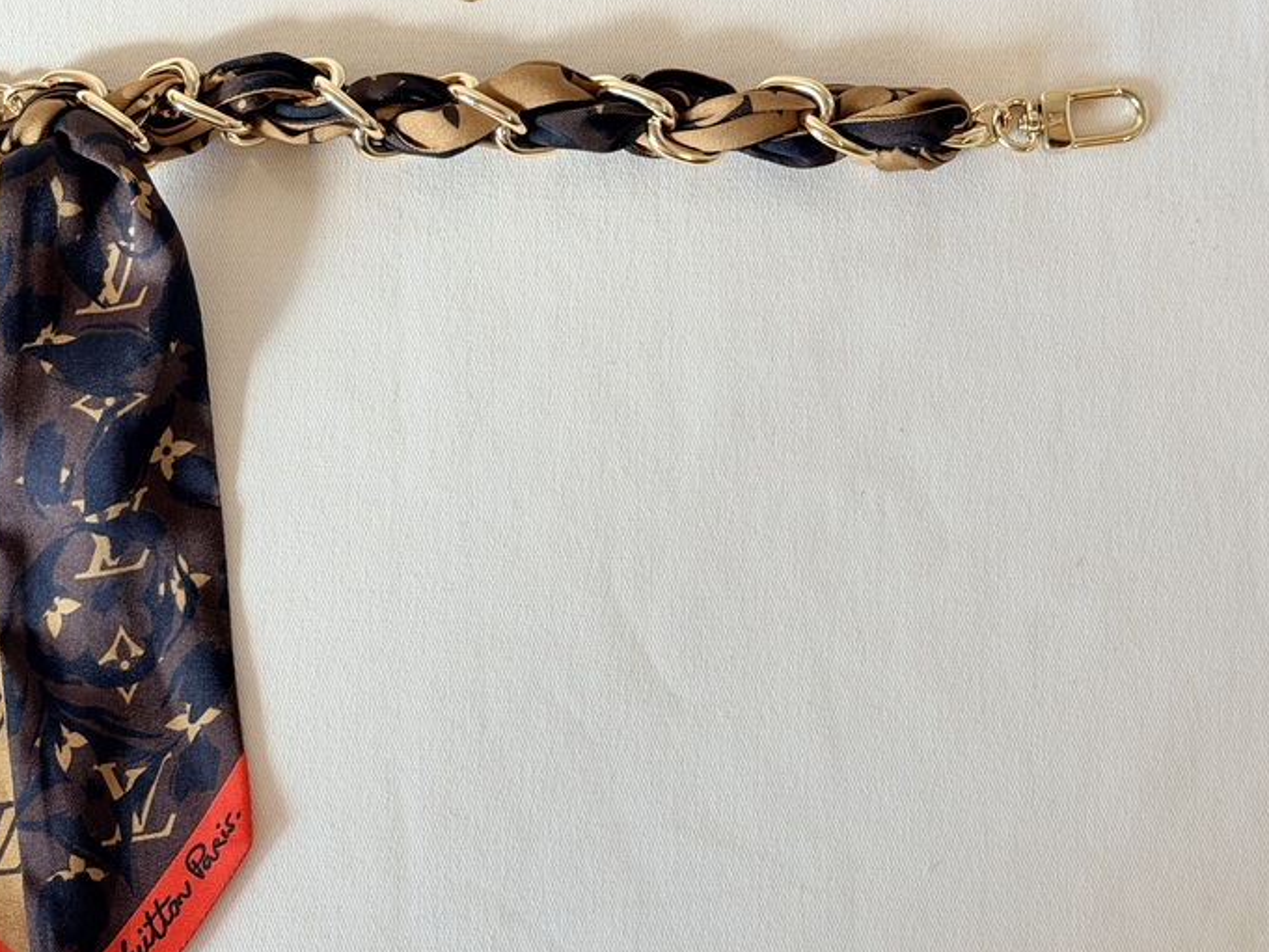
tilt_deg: -82.5
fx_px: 2603
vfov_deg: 20.7
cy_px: 483
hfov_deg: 27.4
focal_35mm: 71
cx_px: 527
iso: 50
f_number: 1.78
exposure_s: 1/138
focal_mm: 6.76
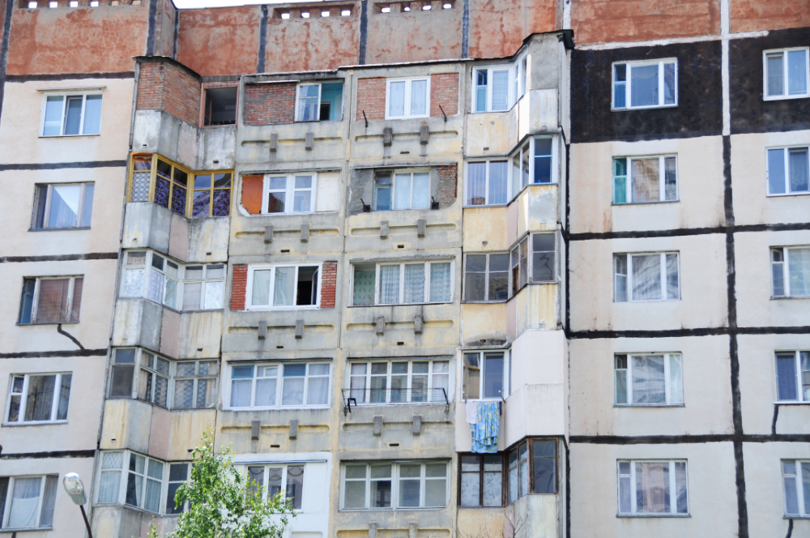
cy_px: 269
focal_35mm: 78
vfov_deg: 17.4
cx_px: 405
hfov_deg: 26.0
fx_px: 1753
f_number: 6.3
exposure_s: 1/640
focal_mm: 52
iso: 320
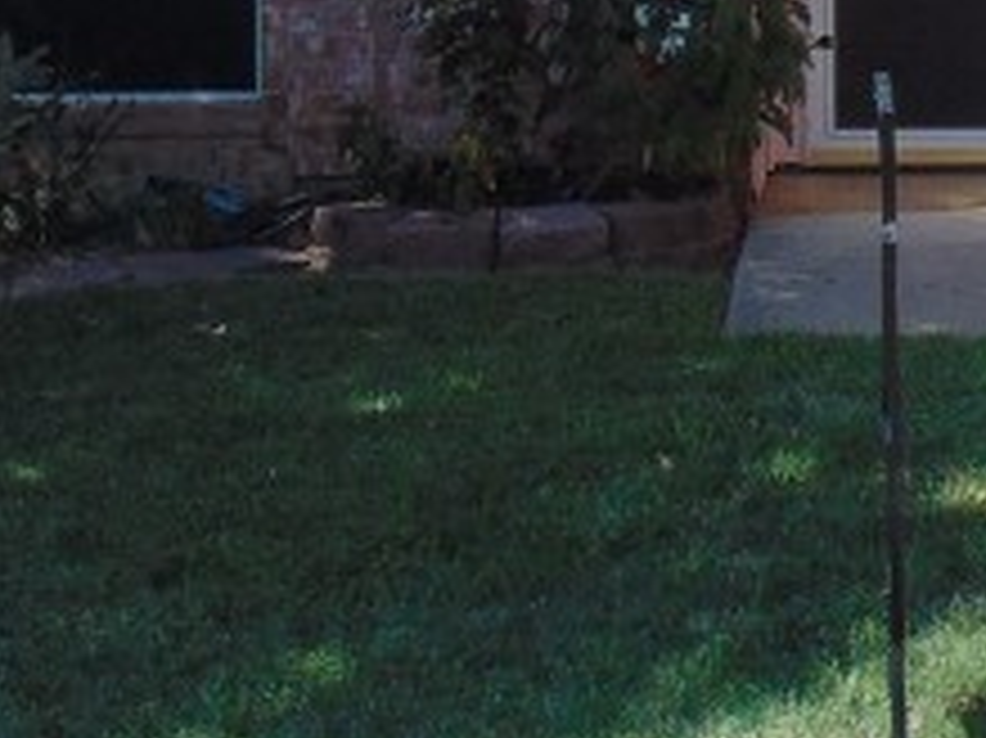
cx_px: 1216
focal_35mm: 117
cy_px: -112
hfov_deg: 16.1
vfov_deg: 12.4
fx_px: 3331
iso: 80
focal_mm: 4.5
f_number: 7.7
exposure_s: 1/200
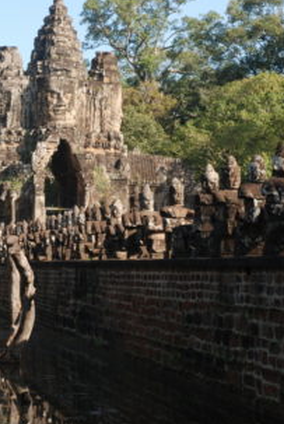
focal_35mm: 99
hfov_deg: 13.8
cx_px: 75
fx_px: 1167
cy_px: 319
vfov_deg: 20.4
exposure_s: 1/100
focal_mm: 40
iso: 200
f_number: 11
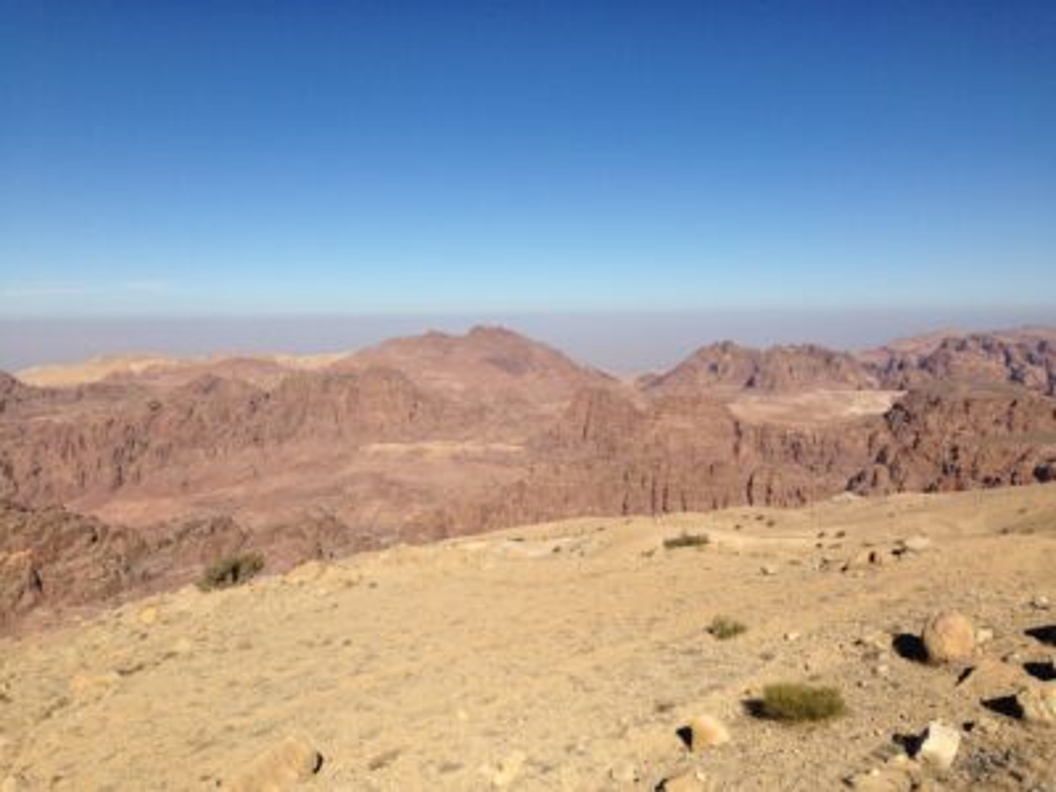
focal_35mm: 33
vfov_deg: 42.9
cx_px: 528
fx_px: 1007
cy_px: 396
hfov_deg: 55.4
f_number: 2.4
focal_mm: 4.12
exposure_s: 1/3876
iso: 50
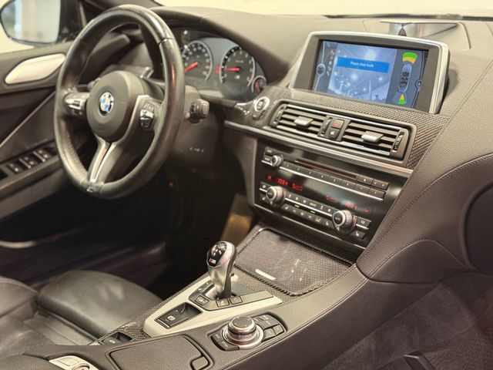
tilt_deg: -18.6
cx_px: 246
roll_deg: +3.0
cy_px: 185
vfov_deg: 30.3
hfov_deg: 39.7
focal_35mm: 48
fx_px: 684
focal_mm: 6.76
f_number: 1.78
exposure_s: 1/40
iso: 250
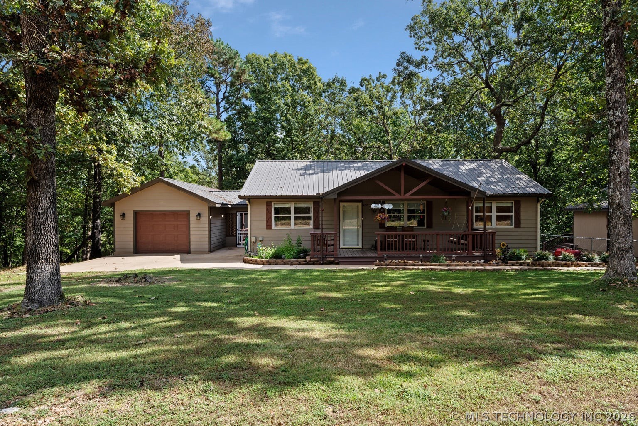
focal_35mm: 22
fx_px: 383
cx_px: 319
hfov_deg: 79.6
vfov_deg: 58.1
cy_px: 213
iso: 200
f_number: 9
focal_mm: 21.6
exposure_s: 1/250
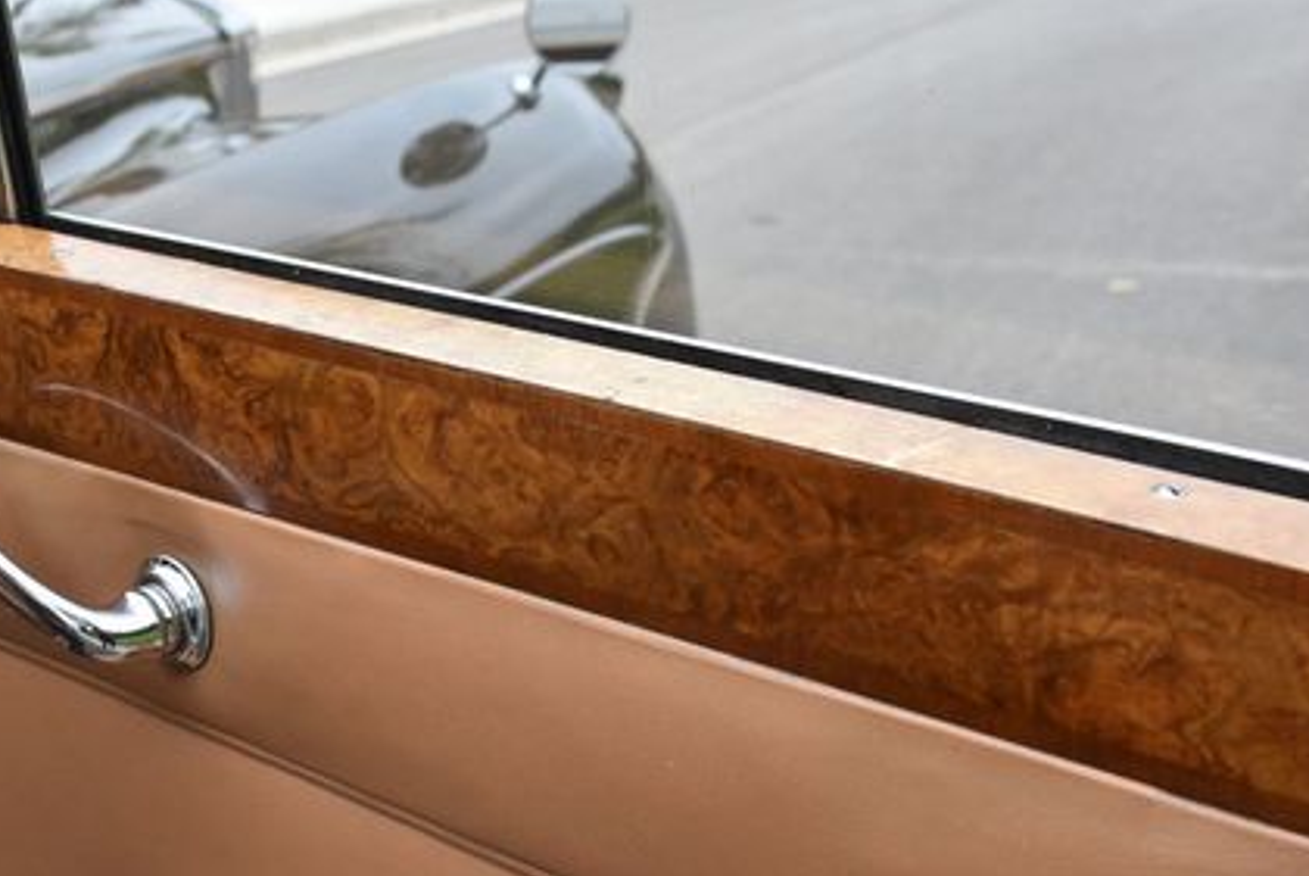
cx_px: 449
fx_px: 2248
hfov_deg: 32.2
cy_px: 552
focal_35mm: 62
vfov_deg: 22.0
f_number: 8
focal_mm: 27
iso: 800
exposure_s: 1/500
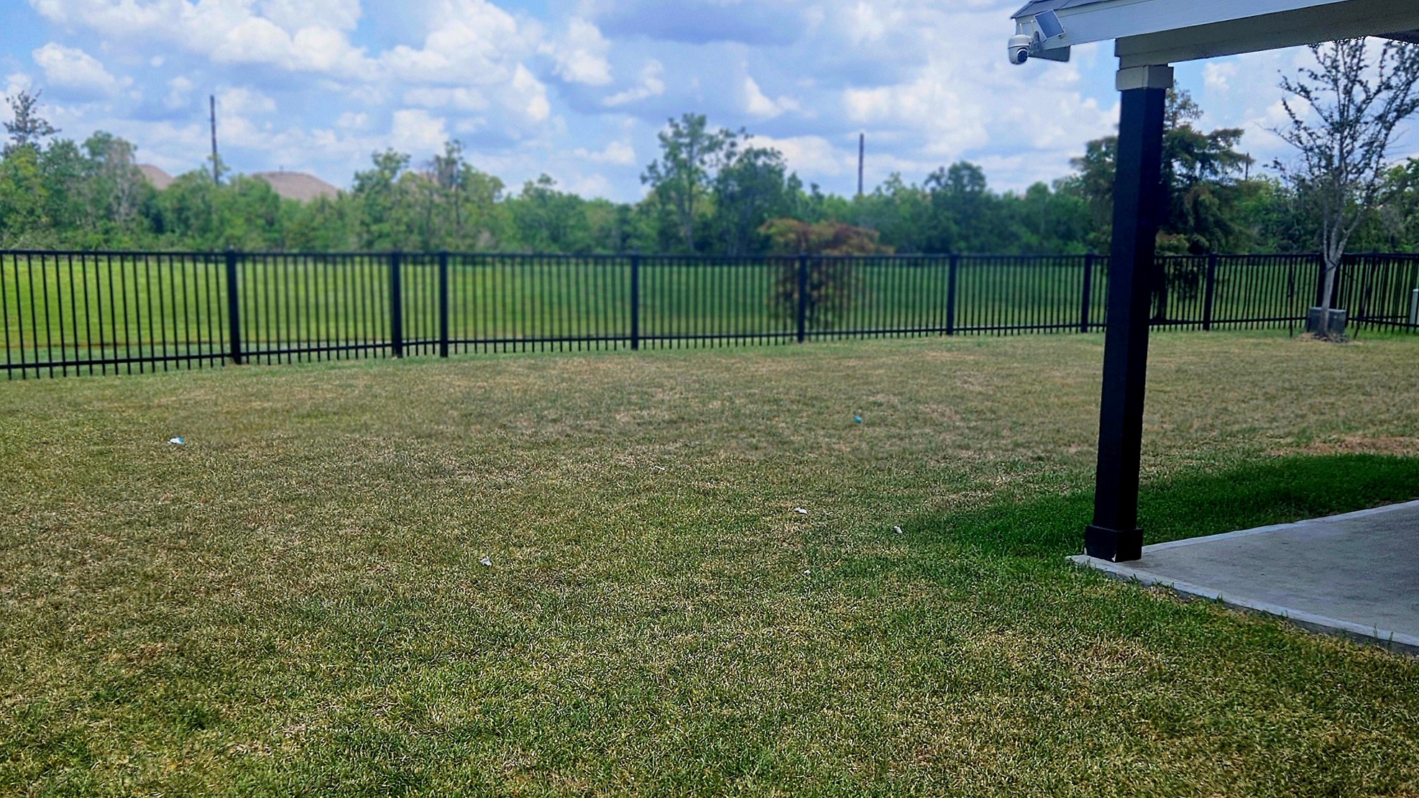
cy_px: 485
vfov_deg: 44.1
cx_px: 707
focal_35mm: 26
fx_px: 978
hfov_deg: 71.9
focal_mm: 5.4
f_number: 1.8
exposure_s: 1/3333
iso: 25
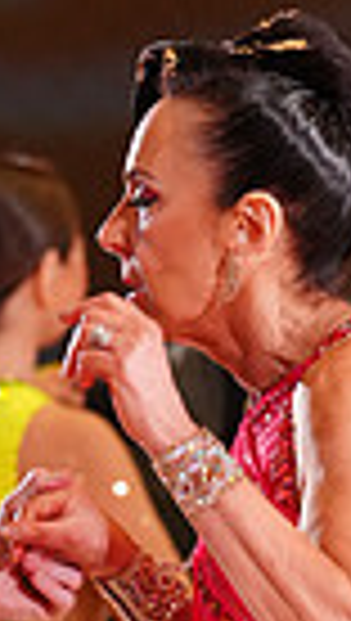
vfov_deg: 3.8
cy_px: 900
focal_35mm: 572
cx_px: 61
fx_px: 9430
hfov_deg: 2.1
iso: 2000
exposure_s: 1/500
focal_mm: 130
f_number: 2.8
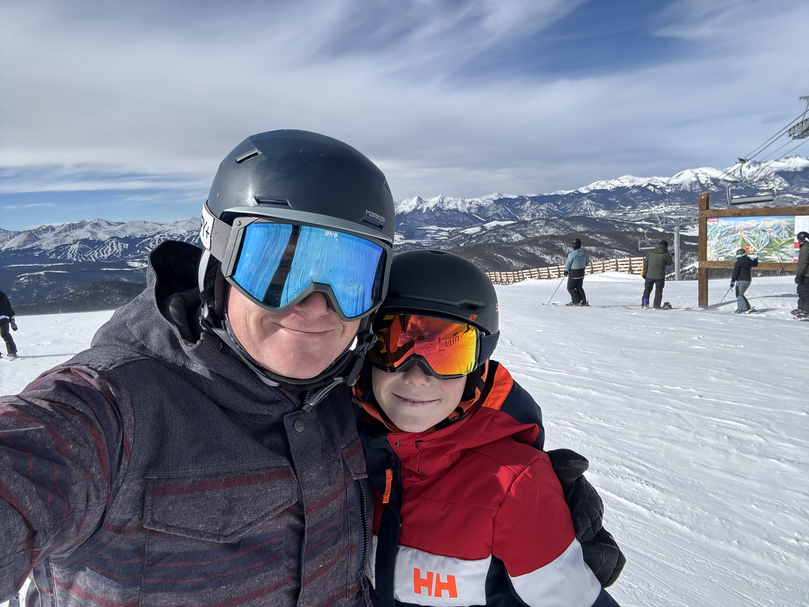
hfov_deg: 73.9
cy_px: 304
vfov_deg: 58.9
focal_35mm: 23
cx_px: 404
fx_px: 538
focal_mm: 2.69
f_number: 1.9
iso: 25
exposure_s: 1/1795
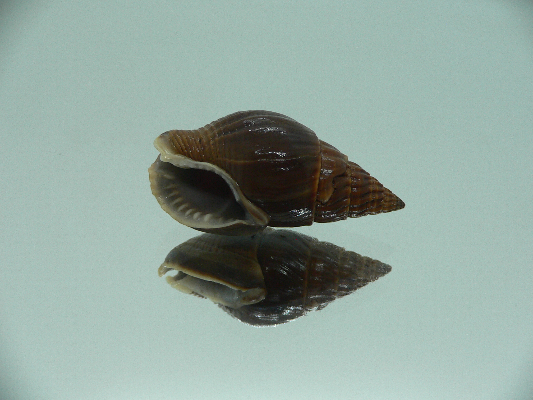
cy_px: 200
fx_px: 539
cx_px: 266
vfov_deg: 40.7
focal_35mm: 35
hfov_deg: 52.6
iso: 100
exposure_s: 1/60
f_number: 2.8
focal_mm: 4.6
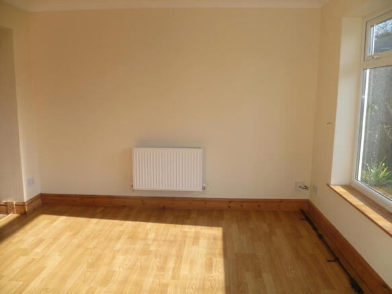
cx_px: 196
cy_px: 147
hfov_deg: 63.5
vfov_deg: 49.7
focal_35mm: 28
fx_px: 317
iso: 100
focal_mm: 5
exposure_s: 1/400
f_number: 2.8
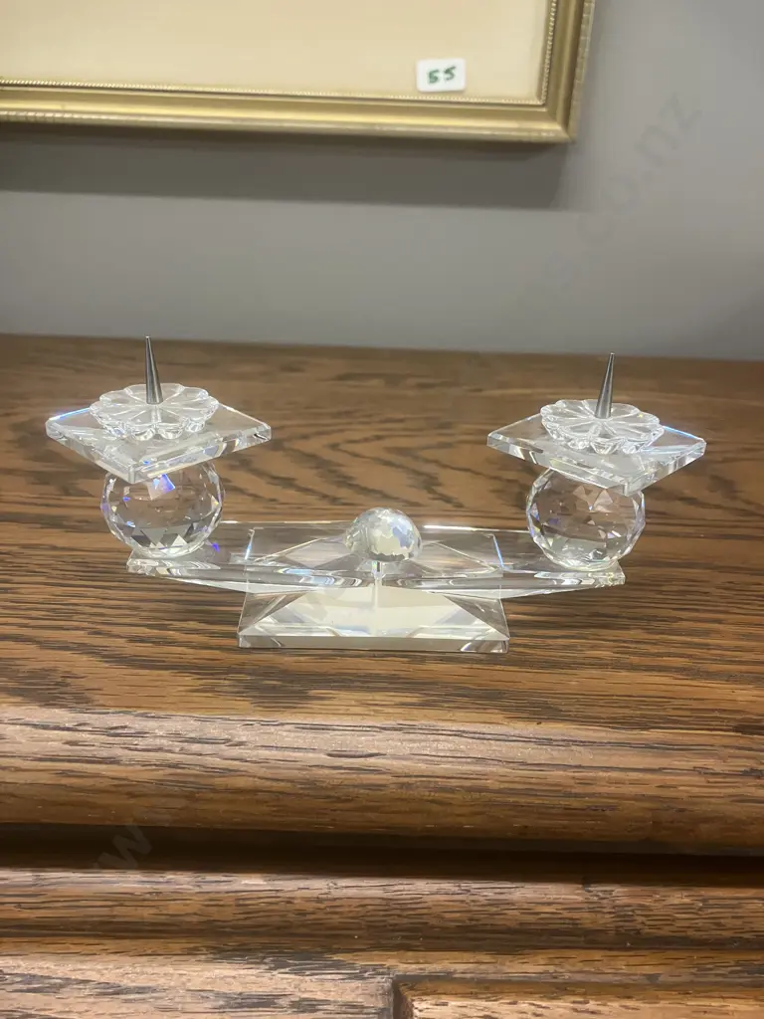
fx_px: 824
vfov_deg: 63.4
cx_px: 382
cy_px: 510
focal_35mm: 28
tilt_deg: -25.0
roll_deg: -1.9
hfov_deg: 49.7
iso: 200
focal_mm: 3.99
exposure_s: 1/50
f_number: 1.8
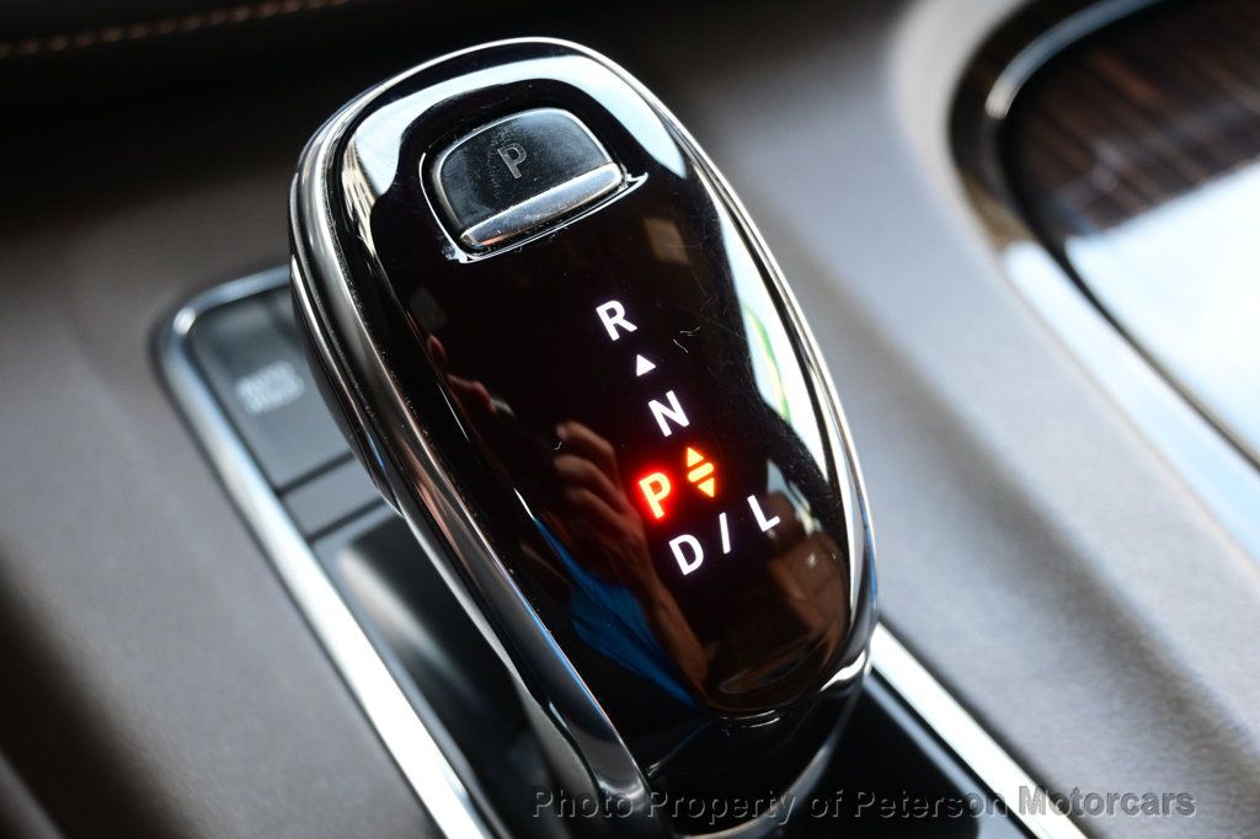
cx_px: 630
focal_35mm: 46
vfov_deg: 29.4
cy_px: 420
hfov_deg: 43.0
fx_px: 1601
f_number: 4.8
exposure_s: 1/50
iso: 800
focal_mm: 30.5
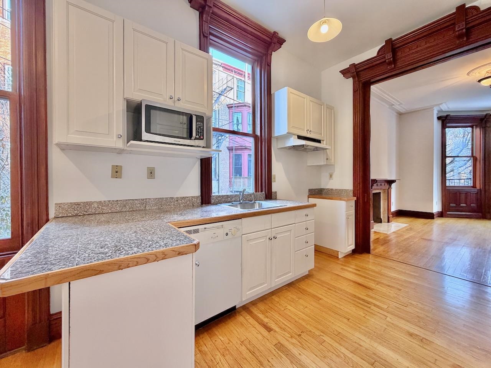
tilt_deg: -1.9
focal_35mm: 14
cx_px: 246
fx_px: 199
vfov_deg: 85.7
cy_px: 184
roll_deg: +0.2
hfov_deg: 102.1
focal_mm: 2.22
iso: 250
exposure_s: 1/60
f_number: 2.2
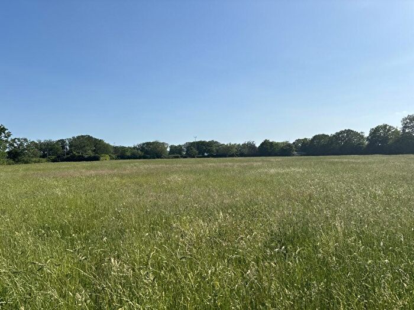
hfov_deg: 67.3
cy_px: 155
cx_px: 207
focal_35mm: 26
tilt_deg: +1.6
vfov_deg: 53.1
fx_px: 311
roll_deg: +0.8
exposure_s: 1/5076
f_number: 1.6
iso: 50
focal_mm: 5.96
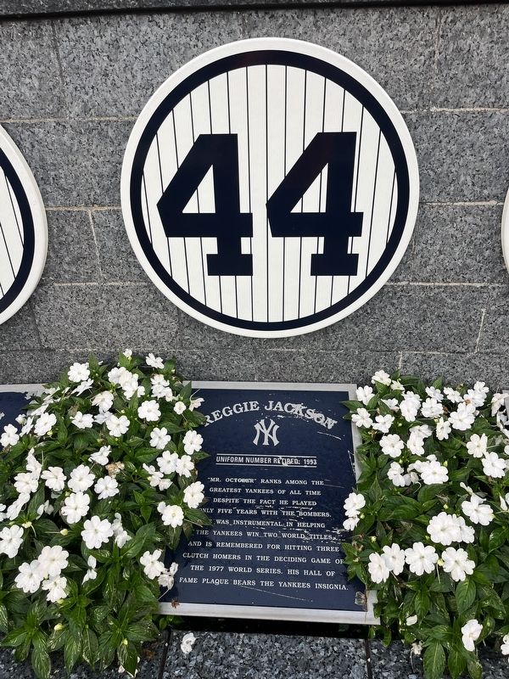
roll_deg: +1.8
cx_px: 254
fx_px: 510
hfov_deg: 53.1
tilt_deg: -26.9
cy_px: 340
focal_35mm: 26
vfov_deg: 67.3
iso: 40
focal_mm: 5.1
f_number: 1.6
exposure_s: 1/180
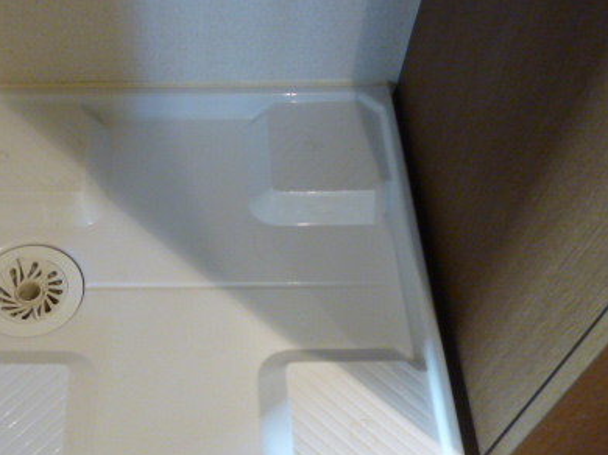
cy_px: 248
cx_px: 173
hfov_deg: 40.4
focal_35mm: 46
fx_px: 807
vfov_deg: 31.5
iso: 400
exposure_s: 1/15
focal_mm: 5
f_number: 3.1
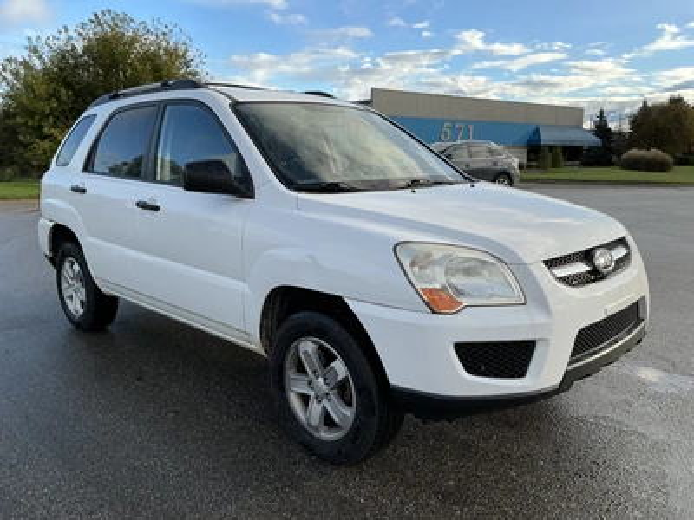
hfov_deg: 63.4
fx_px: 561
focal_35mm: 28
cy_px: 260
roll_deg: +0.2
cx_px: 347
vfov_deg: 49.7
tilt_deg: -8.0
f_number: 1.8
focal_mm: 3
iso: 25
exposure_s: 1/816
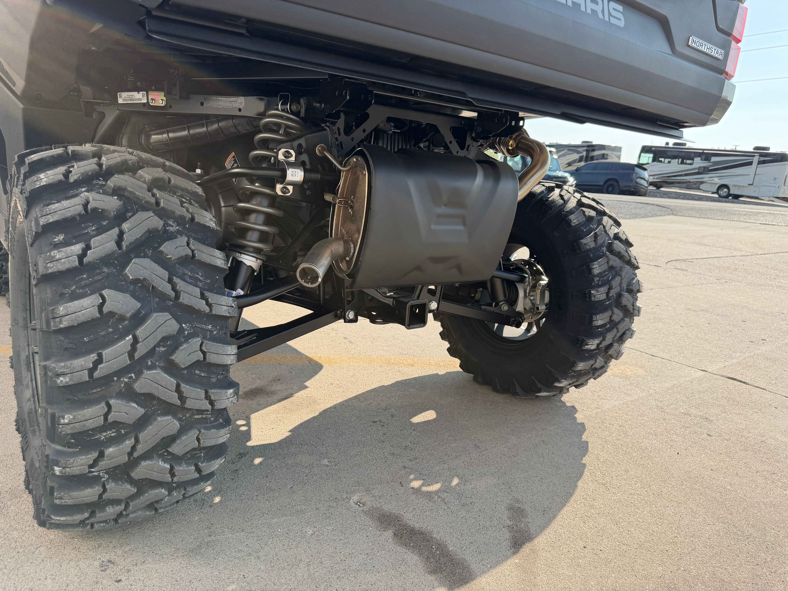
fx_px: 546
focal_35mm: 24
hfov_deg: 71.6
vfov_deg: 56.8
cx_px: 394
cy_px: 296
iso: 80
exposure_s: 1/1385
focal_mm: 6.76
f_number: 1.78
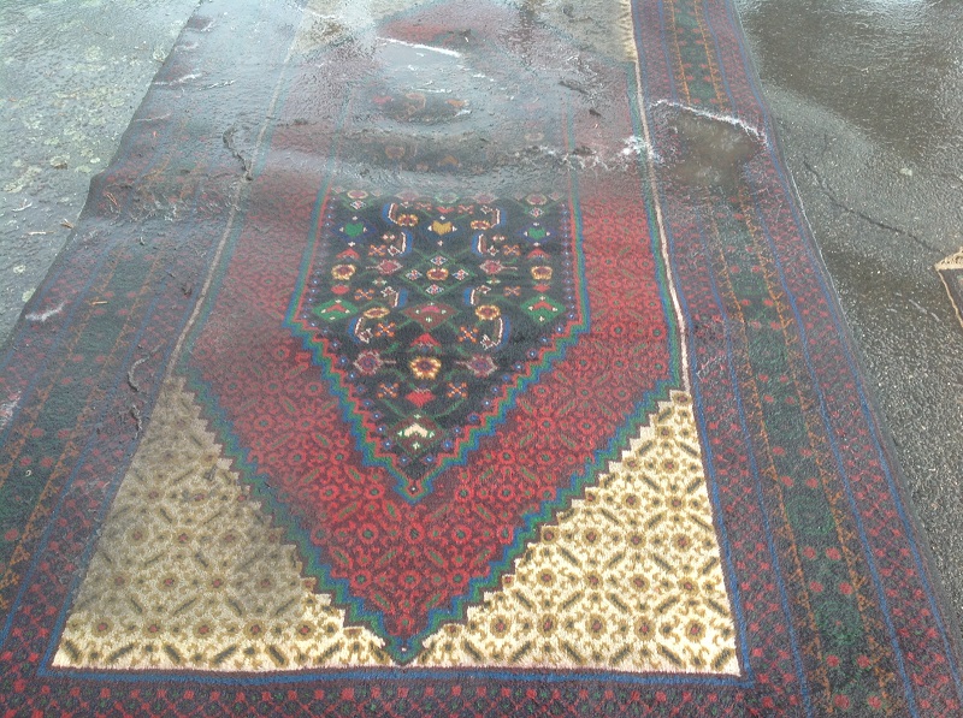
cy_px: 359
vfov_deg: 40.6
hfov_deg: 52.7
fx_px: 972
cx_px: 482
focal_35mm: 35
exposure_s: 1/140
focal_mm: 4.28
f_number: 2.4
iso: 50
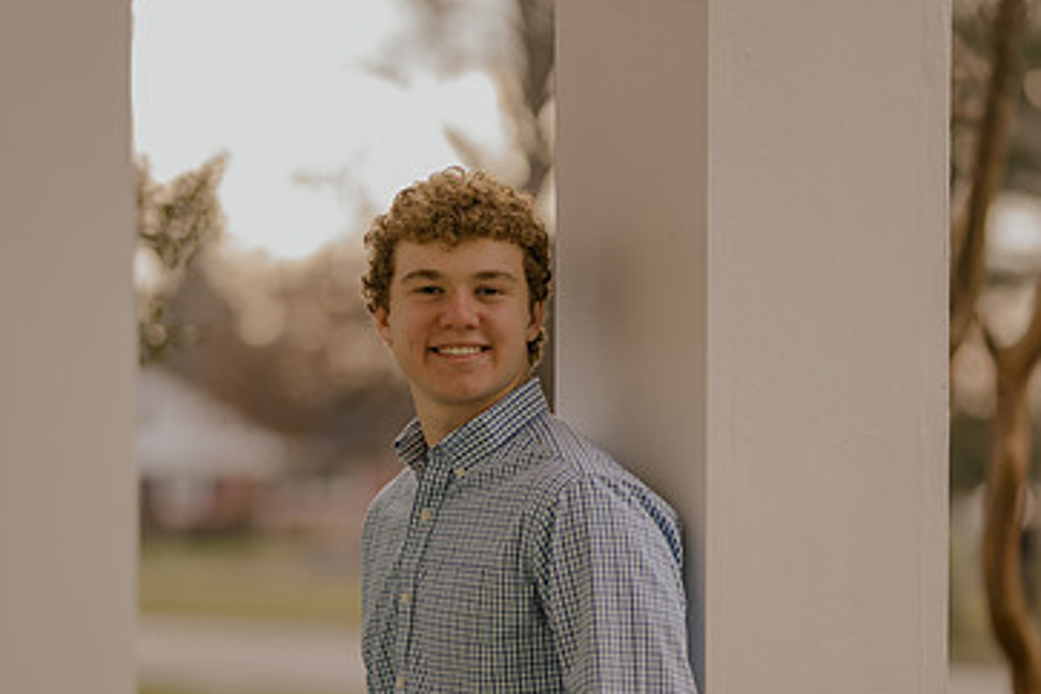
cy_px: 535
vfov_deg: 10.1
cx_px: 596
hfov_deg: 15.1
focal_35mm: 136
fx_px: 3932
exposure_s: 1/500
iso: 100
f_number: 1.4
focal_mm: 85
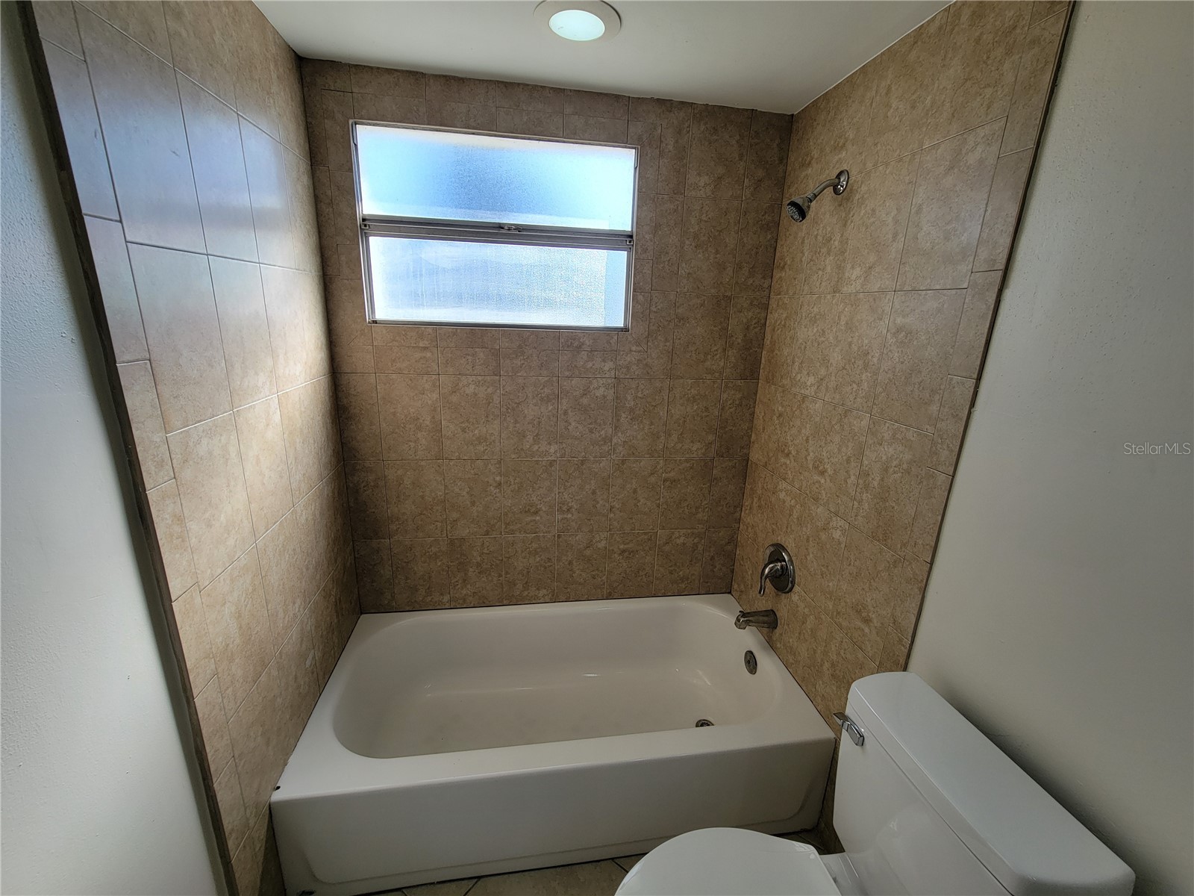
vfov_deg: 89.9
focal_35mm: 13
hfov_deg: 106.2
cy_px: 448
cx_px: 597
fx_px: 448
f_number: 2.2
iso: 50
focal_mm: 2.2
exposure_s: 1/196
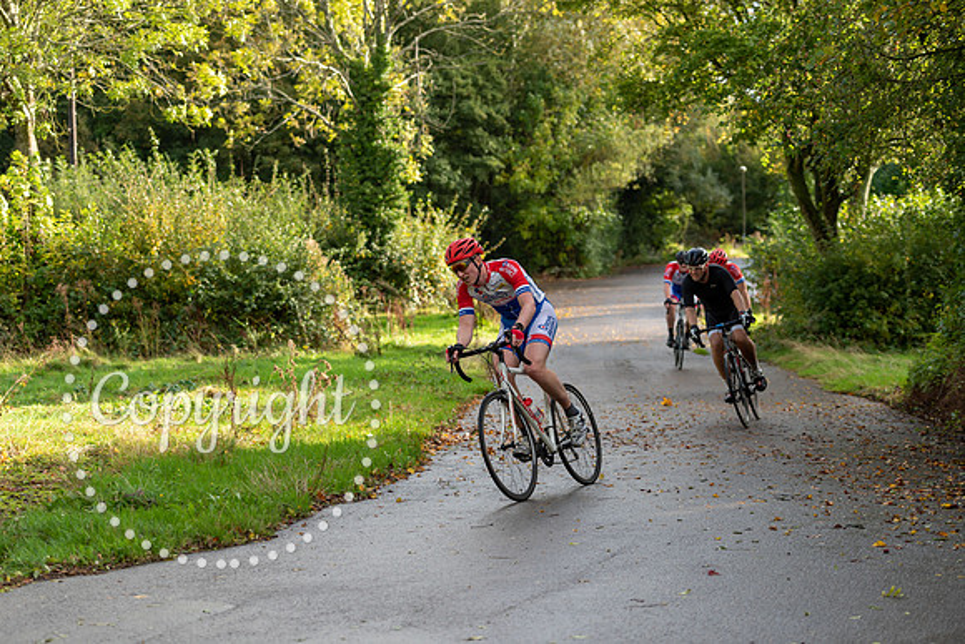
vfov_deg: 19.5
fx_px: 1877
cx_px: 482
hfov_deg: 28.8
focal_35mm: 70
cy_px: 322
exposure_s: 1/500
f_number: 3.2
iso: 200
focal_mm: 70
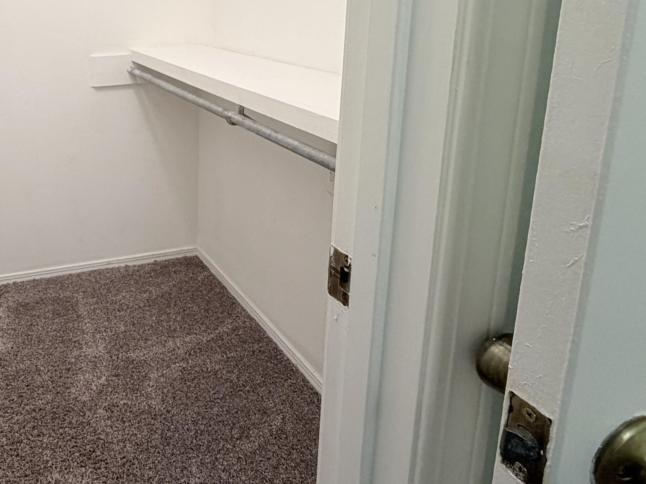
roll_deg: +1.9
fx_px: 523
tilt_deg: -10.9
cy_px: 94
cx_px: 83
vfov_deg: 47.0
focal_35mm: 28
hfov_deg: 56.2
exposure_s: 1/120
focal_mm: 2.22
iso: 250
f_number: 2.2
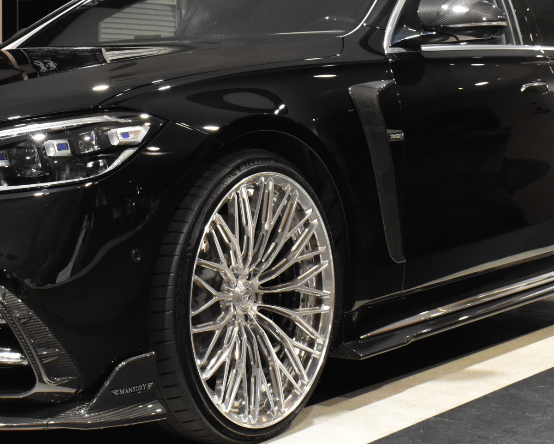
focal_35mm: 72
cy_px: 141
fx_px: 1181
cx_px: 153
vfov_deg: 21.2
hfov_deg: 26.1
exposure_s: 1/40
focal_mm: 24
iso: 2500
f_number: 8
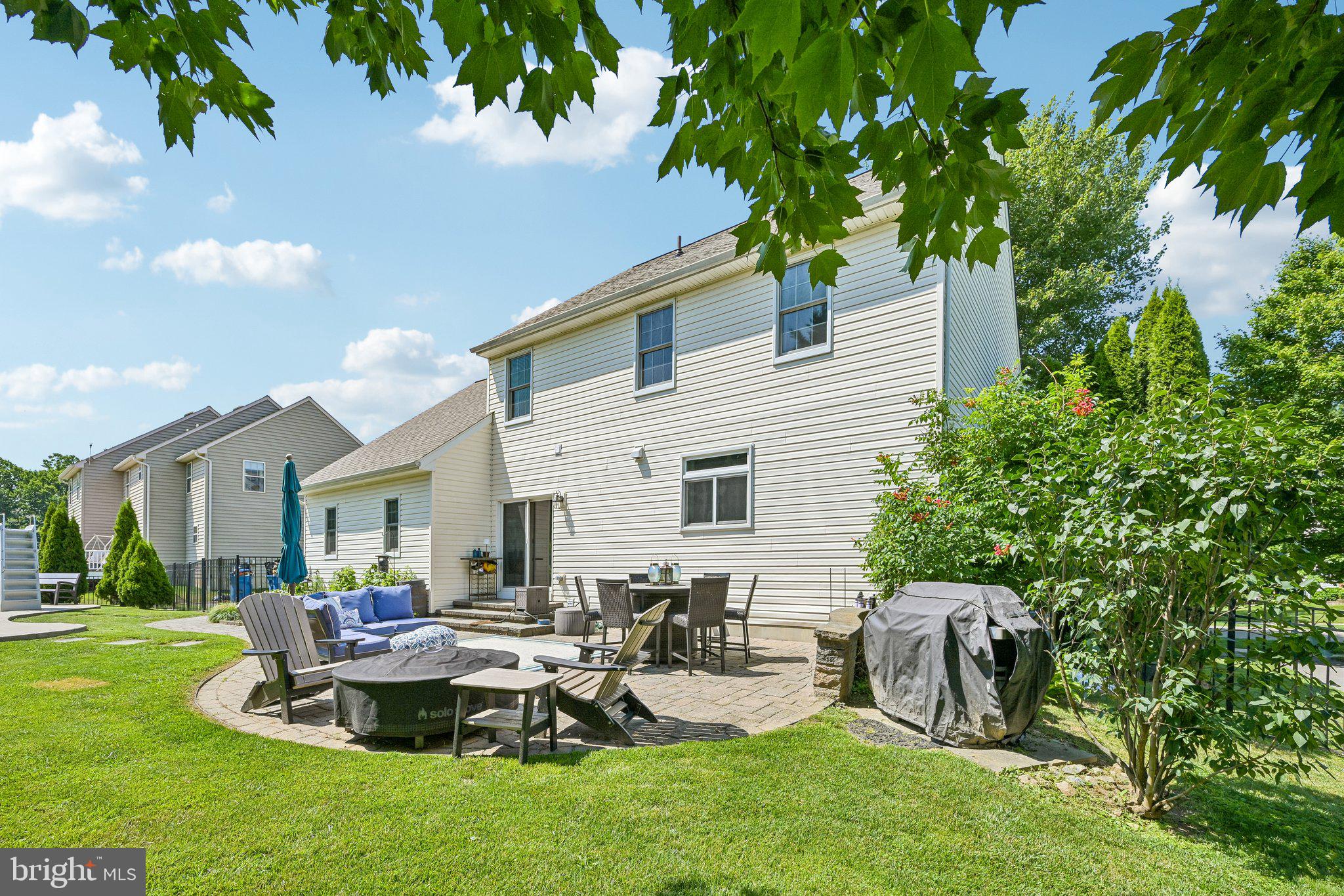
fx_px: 523
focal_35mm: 14
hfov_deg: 104.3
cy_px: 448
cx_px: 672
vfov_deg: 81.2
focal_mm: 14
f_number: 8
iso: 100
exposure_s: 1/320
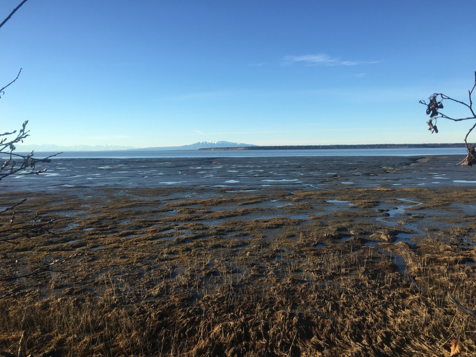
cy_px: 178
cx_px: 238
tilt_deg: -3.0
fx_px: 399
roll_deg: +1.0
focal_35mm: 29
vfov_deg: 48.2
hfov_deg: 61.7
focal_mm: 4.15
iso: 25
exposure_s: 1/938
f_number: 2.2
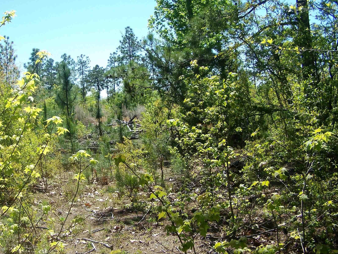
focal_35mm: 49
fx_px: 479
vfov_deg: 29.7
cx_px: 121
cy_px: 117
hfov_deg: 38.6
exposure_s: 1/800
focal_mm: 6.3
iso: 80
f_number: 2.8
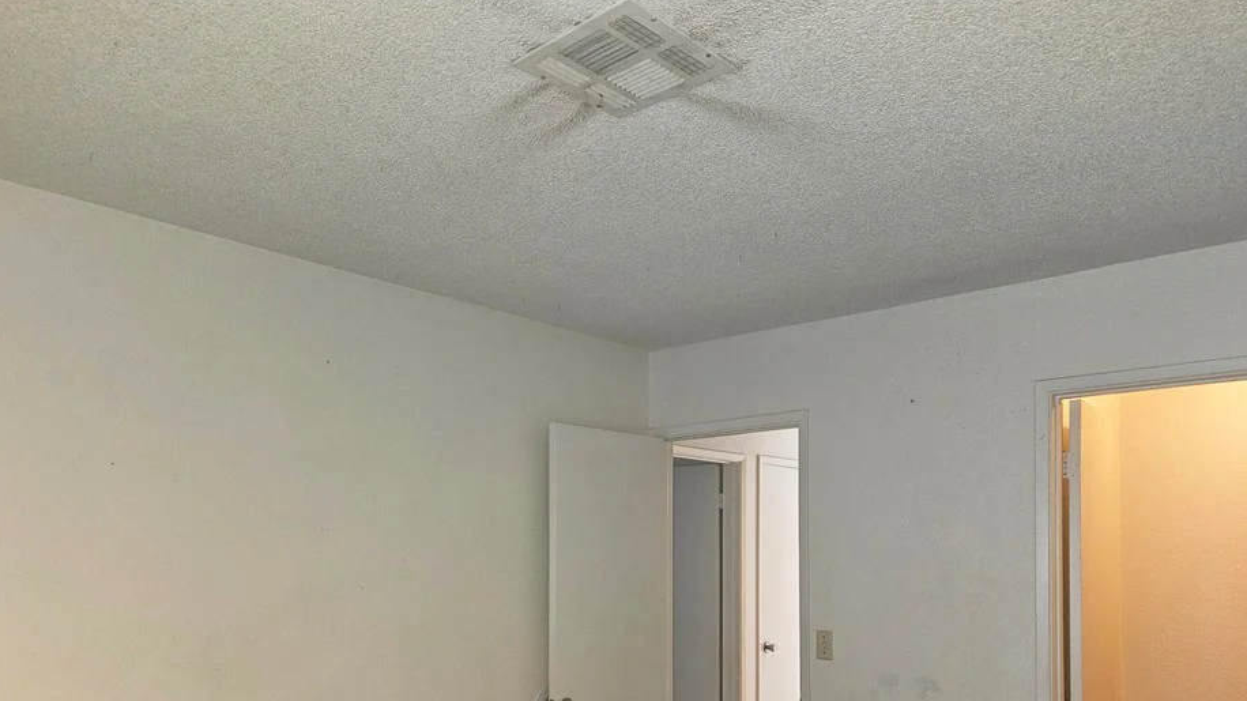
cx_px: 584
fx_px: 926
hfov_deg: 67.9
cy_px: 516
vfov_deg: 40.4
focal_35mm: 28
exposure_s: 1/24
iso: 160
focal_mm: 5.4
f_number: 1.8
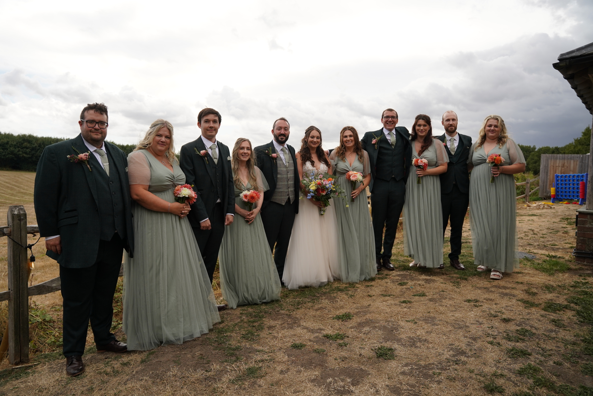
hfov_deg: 73.7
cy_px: 198
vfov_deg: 53.1
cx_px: 296
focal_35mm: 24
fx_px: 395
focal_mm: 24
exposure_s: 1/2000
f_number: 4
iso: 400
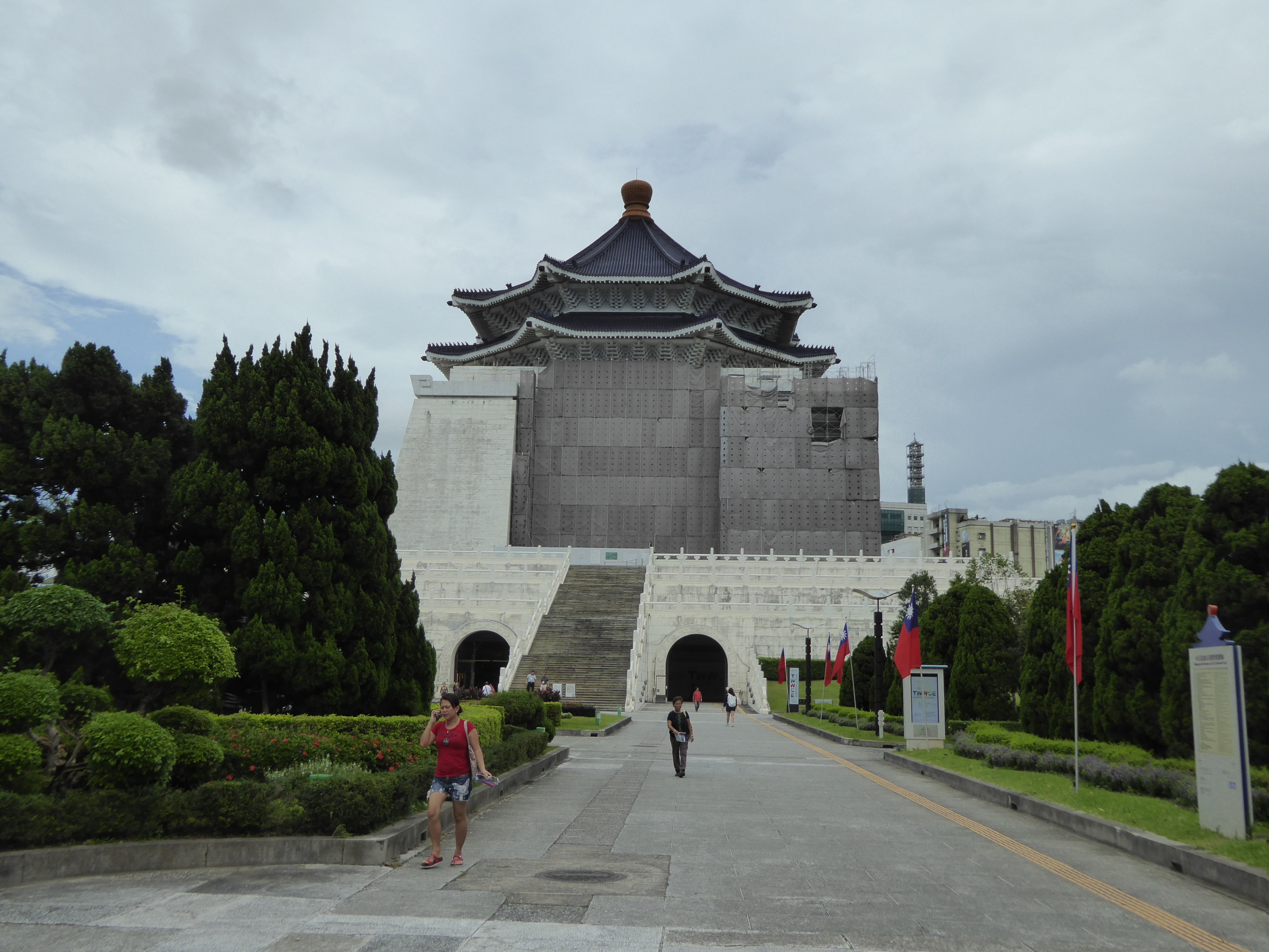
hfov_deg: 54.0
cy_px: 476
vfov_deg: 41.8
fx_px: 1246
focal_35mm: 34
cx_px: 634
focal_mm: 5.8
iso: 200
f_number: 3.6
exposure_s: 1/1600
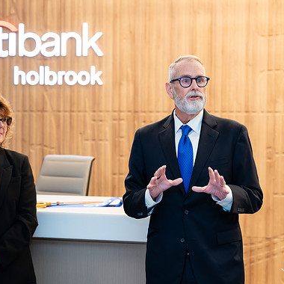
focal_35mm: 96
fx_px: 891
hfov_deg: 18.1
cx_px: 141
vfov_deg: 18.1
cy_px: 139
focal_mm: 70
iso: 640
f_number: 3.5
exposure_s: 1/200
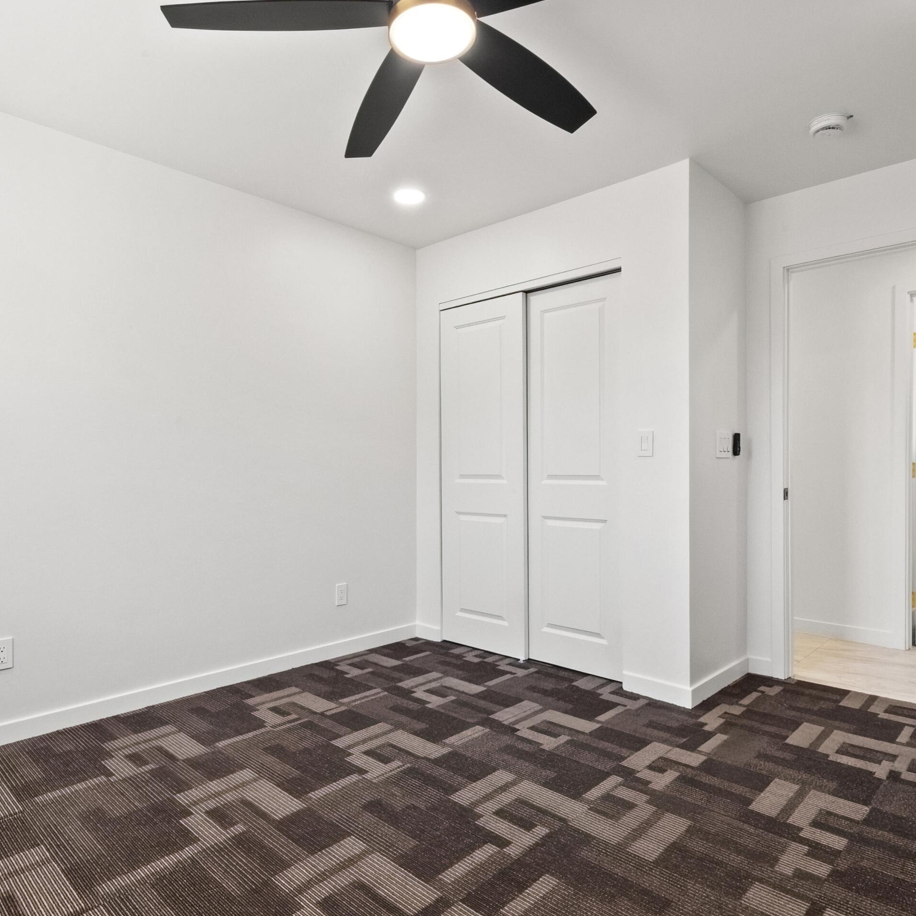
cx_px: 424
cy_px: 463
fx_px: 599
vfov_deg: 74.8
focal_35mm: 20
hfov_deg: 74.7
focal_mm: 10
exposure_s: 1/4
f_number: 22
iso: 800
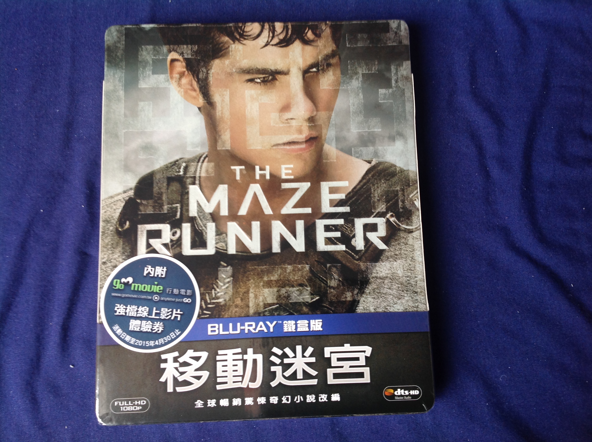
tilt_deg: -82.6
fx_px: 598
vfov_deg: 40.6
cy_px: 221
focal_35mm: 35
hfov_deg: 52.7
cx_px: 296
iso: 50
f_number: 2.4
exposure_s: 1/17
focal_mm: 4.28
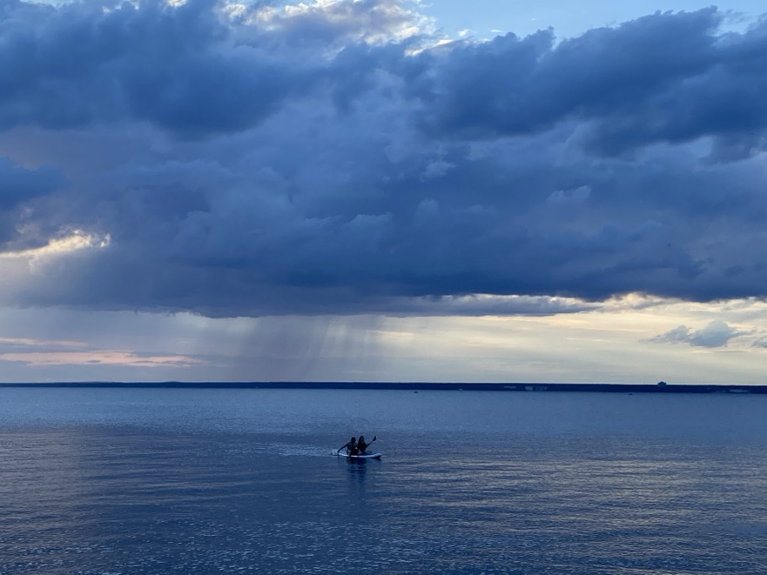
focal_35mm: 59
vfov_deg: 24.8
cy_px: 327
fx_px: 1307
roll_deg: -0.3
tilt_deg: +2.5
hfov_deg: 32.3
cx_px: 228
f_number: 1.8
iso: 32
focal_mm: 4.25
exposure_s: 1/633
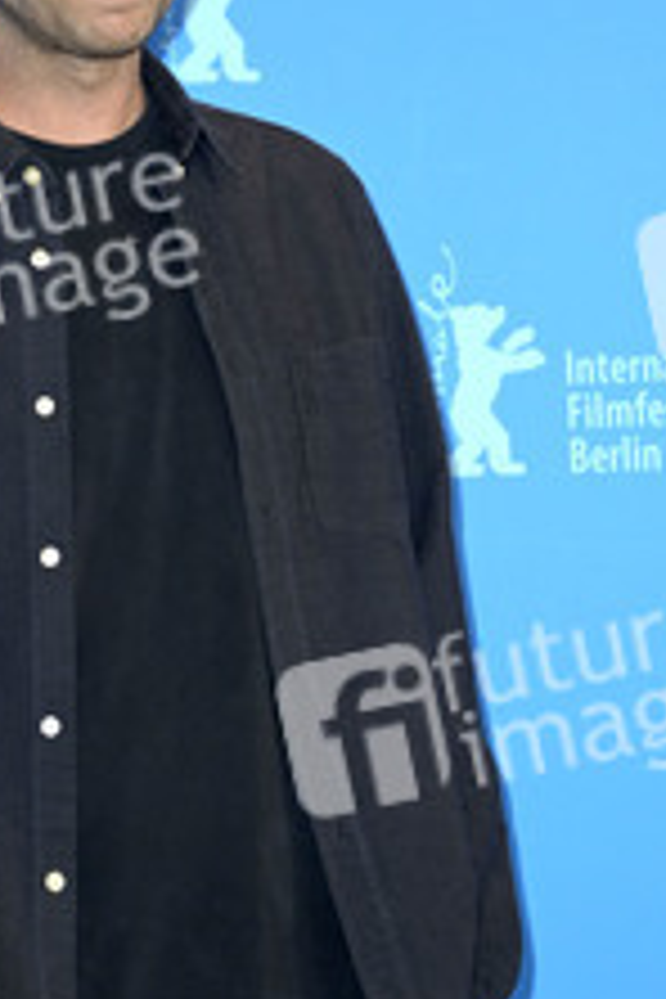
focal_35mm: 220
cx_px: 99
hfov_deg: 6.2
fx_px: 6105
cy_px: 486
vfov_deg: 9.4
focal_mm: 122
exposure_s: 1/250
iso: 1000
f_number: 5.6
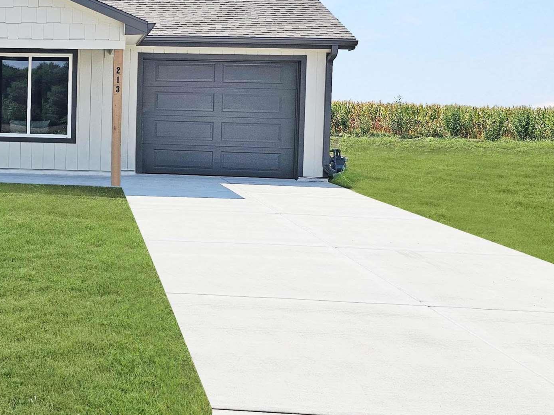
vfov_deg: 28.3
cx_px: -4
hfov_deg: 34.1
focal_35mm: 51
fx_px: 816
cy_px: 125
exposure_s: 1/1350
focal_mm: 6.3
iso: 10
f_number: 1.7
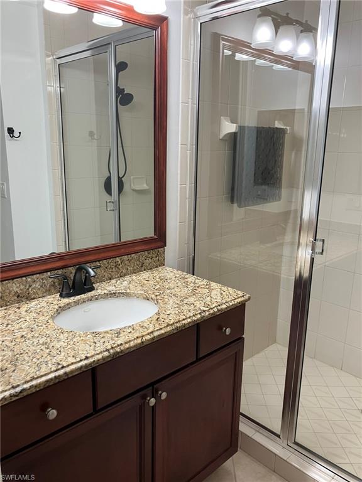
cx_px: 181
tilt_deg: -12.8
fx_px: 390
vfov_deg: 63.4
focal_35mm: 28
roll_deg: -0.8
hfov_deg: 49.7
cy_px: 241
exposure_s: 1/60
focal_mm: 3.99
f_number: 1.8
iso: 64
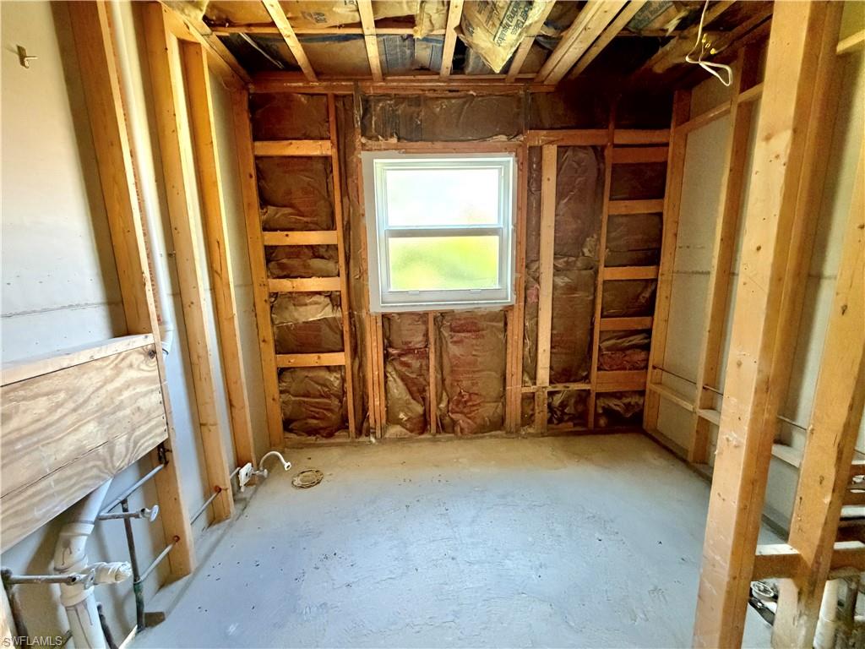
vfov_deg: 85.7
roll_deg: +2.1
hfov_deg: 102.1
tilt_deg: -10.0
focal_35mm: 14
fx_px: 350
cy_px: 324
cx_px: 432
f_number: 2.2
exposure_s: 1/60
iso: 1000
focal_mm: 2.22
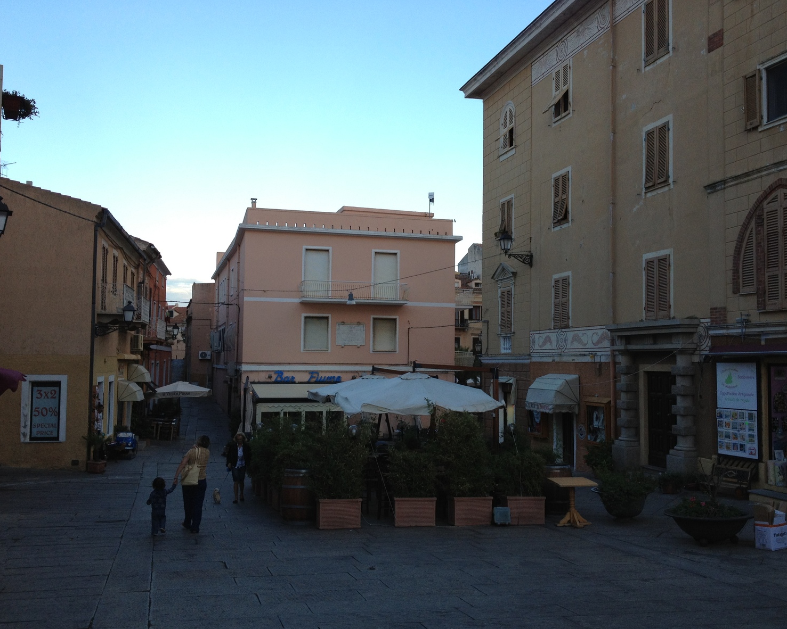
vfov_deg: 40.1
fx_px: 862
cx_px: 423
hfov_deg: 49.0
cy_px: 318
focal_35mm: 37
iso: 64
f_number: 2.4
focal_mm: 4.28
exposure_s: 1/243
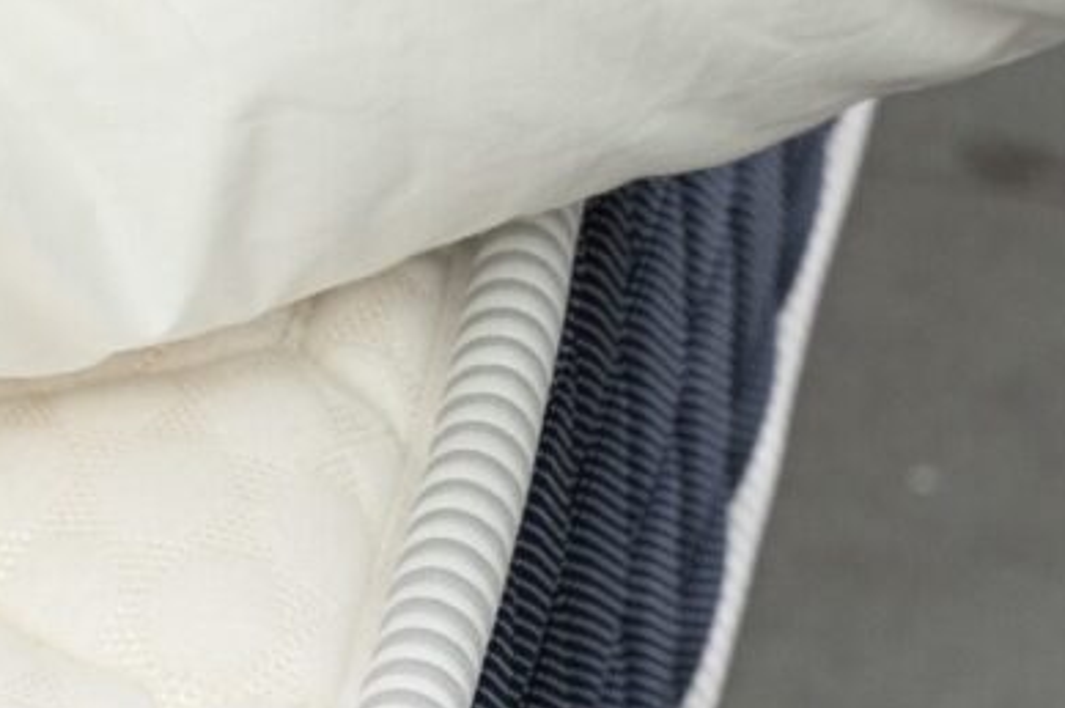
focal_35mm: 289
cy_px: -608
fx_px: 8542
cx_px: -145
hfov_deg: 7.1
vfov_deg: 4.7
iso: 800
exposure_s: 1/100
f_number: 10
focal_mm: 70
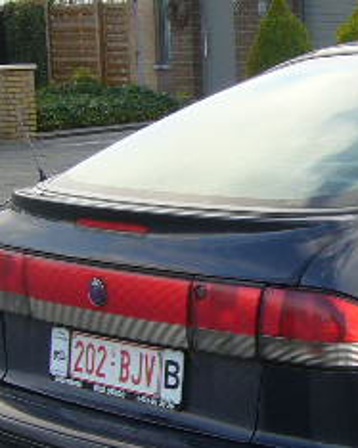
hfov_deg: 13.6
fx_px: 1418
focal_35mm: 107
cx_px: 536
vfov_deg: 17.9
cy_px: 245
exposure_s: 1/125
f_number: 2.8
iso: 80
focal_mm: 5.8
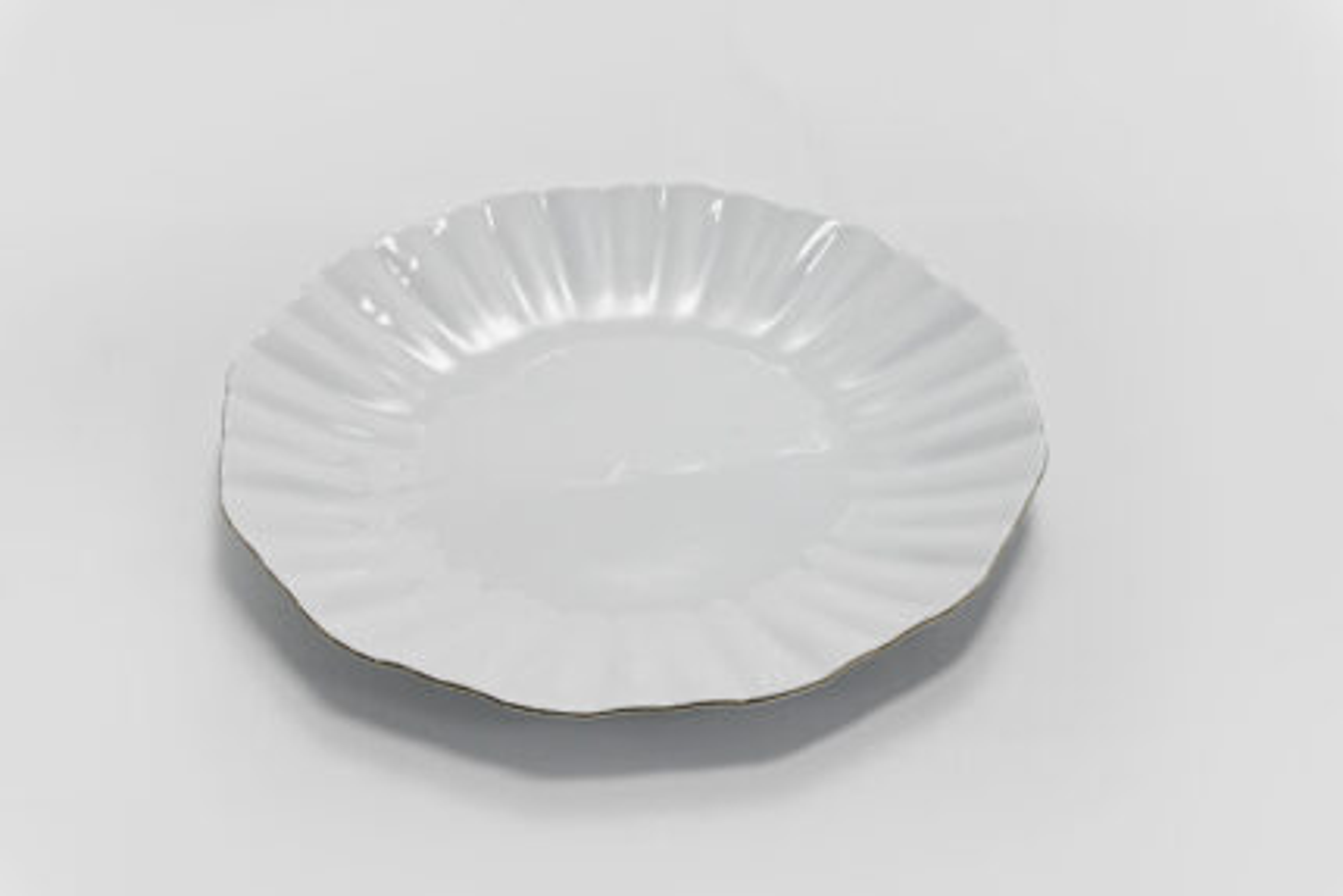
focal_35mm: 70
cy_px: 448
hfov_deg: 28.8
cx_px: 672
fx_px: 2612
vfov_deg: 19.5
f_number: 13
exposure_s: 1/100
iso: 3200
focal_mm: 70
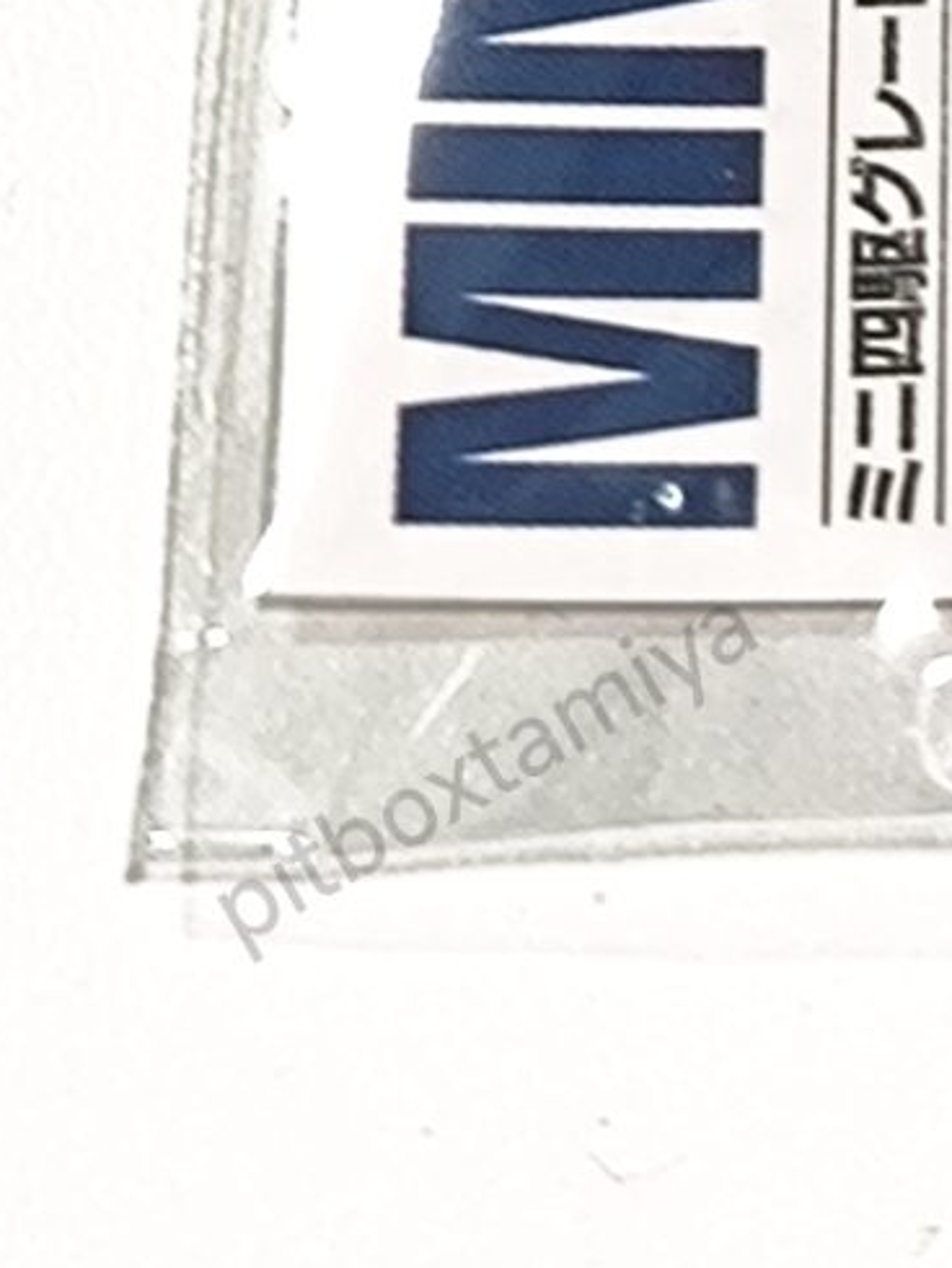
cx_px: 1535
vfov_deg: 7.3
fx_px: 9562
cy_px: -1146
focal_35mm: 261
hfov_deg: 5.6
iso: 250
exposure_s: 1/101
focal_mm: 6.92
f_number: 1.9
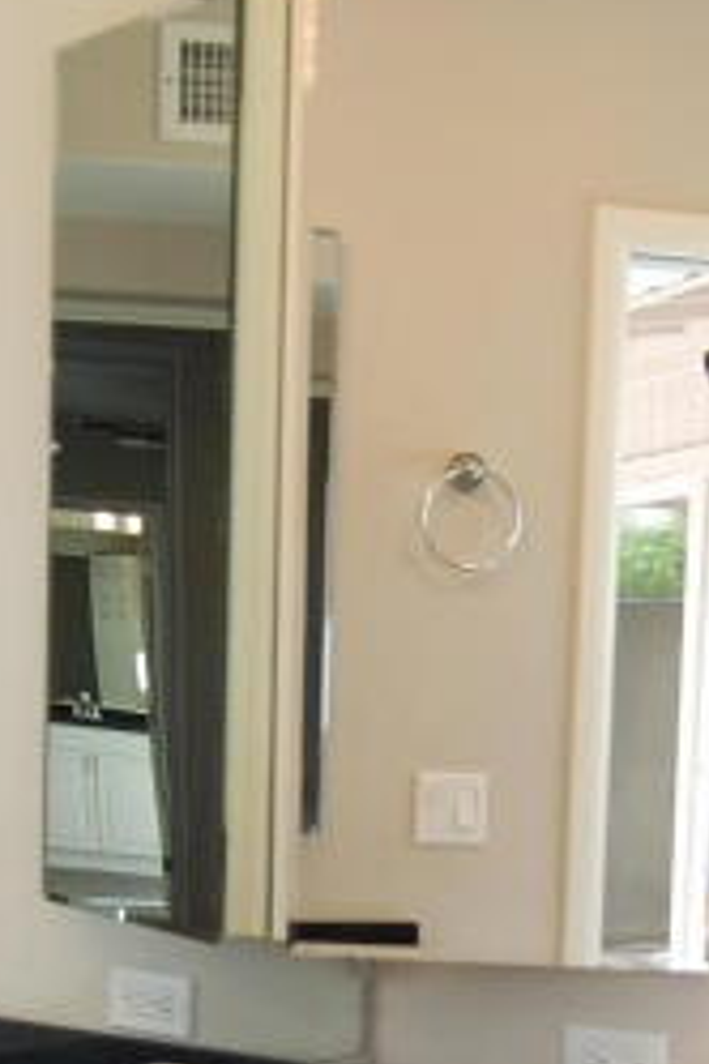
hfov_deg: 16.4
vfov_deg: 24.1
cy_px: 859
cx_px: 506
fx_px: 2452
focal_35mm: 83
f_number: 4.5
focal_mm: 18
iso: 200
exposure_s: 1/80
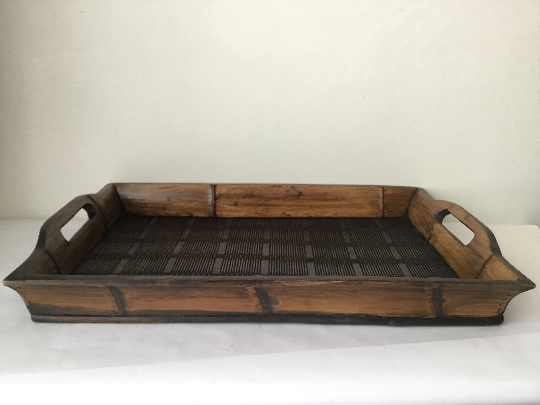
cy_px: 202
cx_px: 270
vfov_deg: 45.4
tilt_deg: -16.6
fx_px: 484
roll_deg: +1.2
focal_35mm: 31
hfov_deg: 58.4
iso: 50
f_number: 2.4
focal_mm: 3.3
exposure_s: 1/33
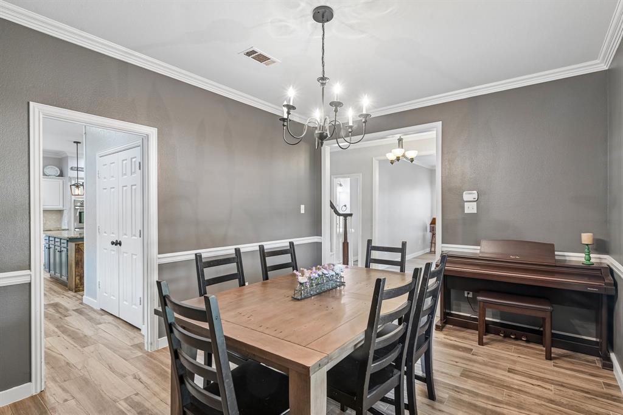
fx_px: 303
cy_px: 208
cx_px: 312
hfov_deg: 91.6
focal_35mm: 18
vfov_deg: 68.8
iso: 400
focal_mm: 17.5
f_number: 8
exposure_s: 1/4
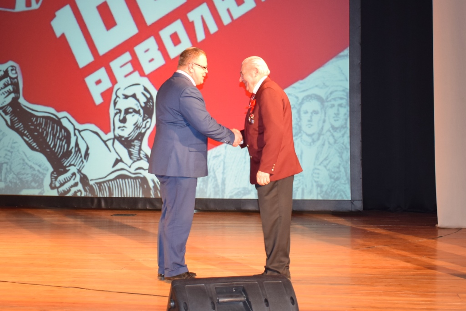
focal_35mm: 39
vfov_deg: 34.2
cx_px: 233
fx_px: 505
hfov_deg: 49.5
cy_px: 156
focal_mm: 26
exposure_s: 1/80
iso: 800
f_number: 4.5
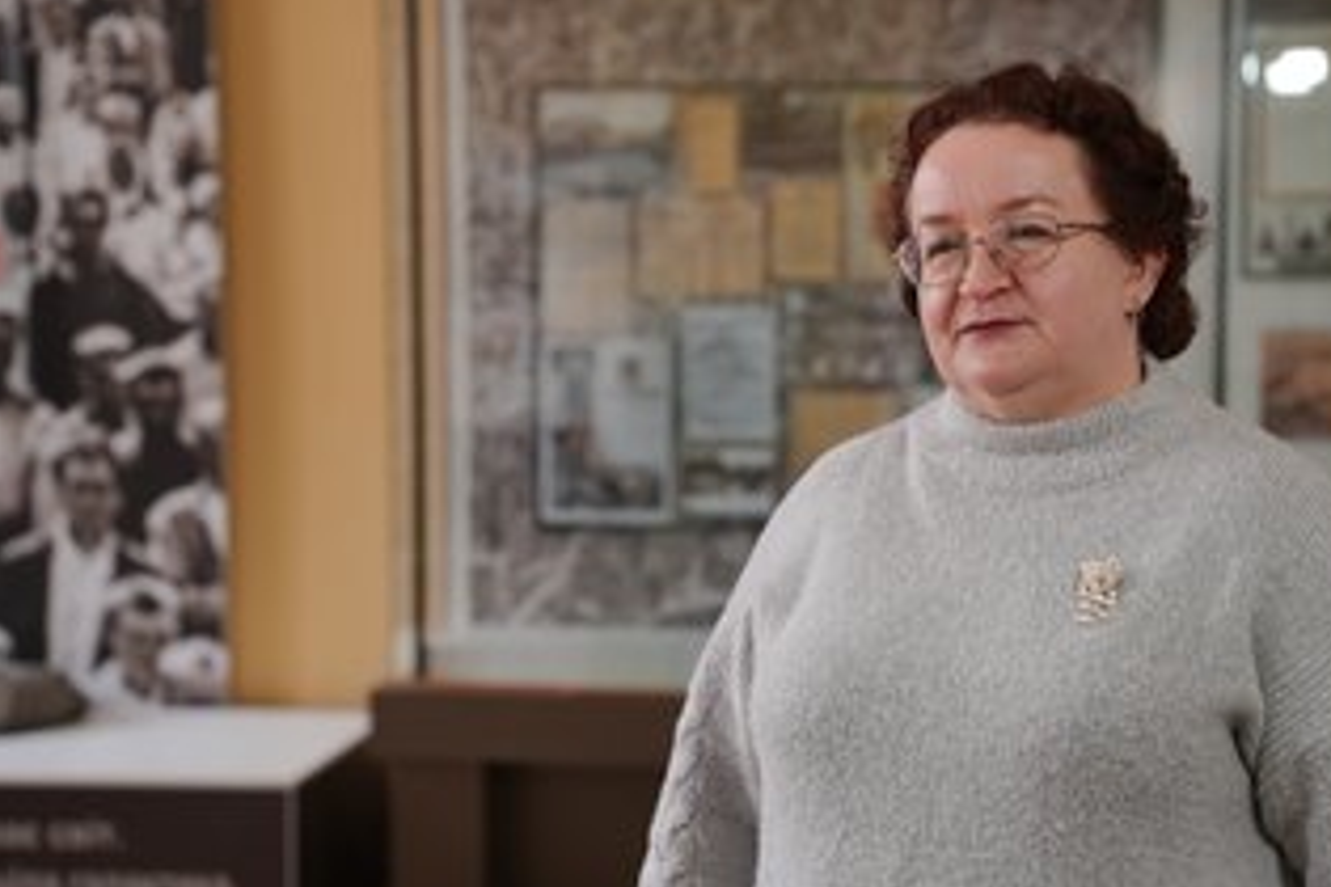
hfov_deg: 30.4
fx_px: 2440
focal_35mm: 66
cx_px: 820
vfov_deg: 20.6
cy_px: 475
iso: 160
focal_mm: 52
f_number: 2.8
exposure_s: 1/60
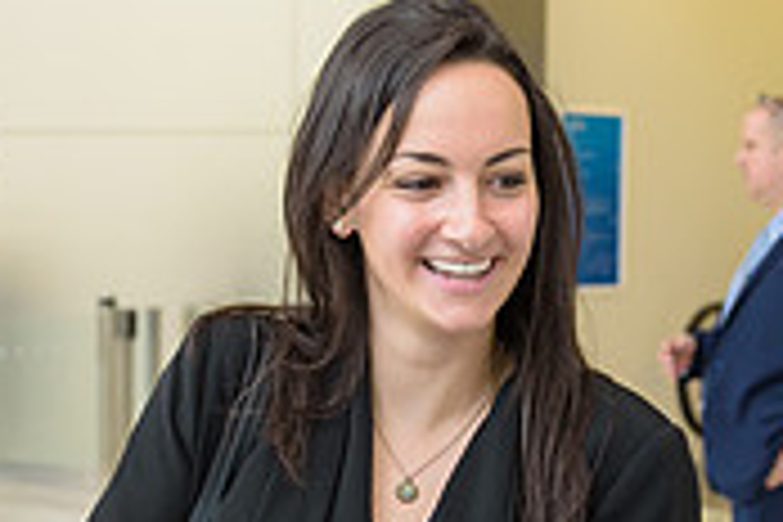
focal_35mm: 127
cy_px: 389
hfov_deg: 16.1
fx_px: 2762
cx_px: 450
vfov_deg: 10.8
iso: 640
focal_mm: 38
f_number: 3.2
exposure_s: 1/250
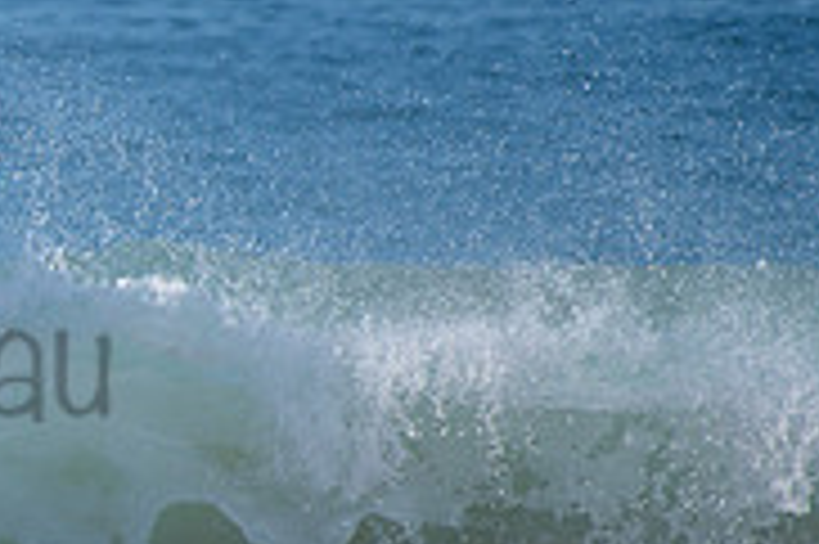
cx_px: -364
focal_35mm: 1593
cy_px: 312
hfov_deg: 1.3
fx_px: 36207
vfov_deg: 0.9
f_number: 5.6
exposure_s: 1/2000
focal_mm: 500
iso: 220
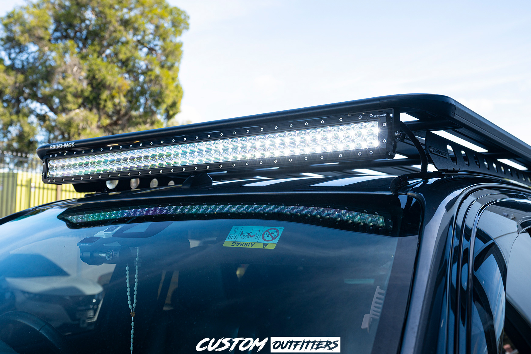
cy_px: 180
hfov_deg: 53.1
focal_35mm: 36
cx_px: 268
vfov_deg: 36.9
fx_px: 531
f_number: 5
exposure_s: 1/100
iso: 100
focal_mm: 35
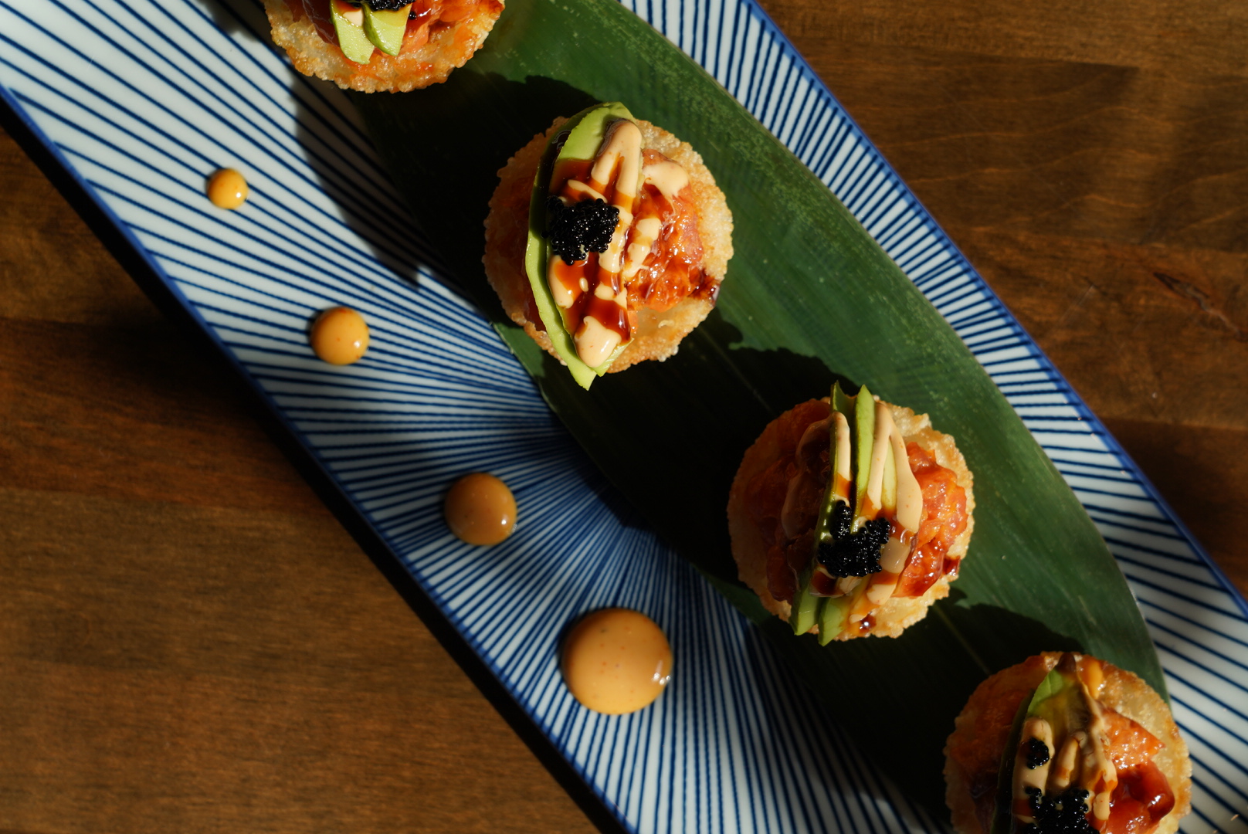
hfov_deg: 33.9
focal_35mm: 59
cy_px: 417
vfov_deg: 23.0
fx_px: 2047
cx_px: 624
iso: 200
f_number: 7.1
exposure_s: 1/320
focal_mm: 59
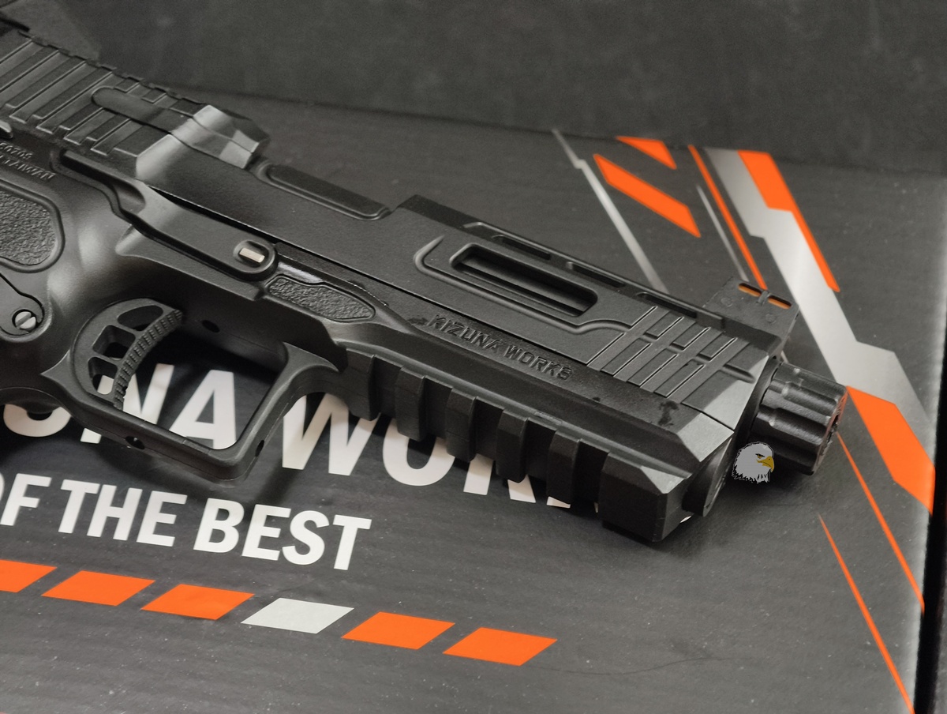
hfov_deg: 23.0
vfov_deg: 17.4
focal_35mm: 85
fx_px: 2329
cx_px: 474
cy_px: 357
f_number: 2.67
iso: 869
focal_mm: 22.48
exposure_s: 1/17.1
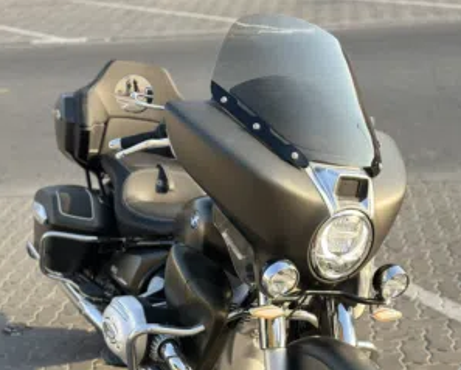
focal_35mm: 63
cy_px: 309
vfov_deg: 23.8
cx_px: 231
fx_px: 860
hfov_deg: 30.0
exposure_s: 1/872
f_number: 1.78
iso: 80
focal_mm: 6.86
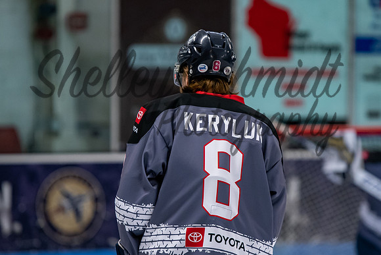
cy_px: 128
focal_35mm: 334
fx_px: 3532
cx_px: 208
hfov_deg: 6.2
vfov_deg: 4.1
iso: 2000
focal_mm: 200
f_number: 3.2
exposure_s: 1/800
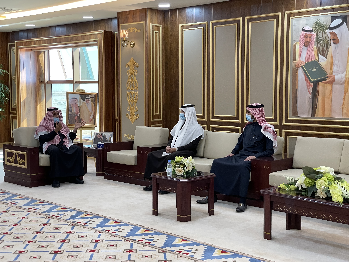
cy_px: 131
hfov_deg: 36.8
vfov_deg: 28.0
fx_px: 524
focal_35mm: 52
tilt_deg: -4.8
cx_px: 174
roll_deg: -0.1
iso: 200
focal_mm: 6
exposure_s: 1/117
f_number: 2
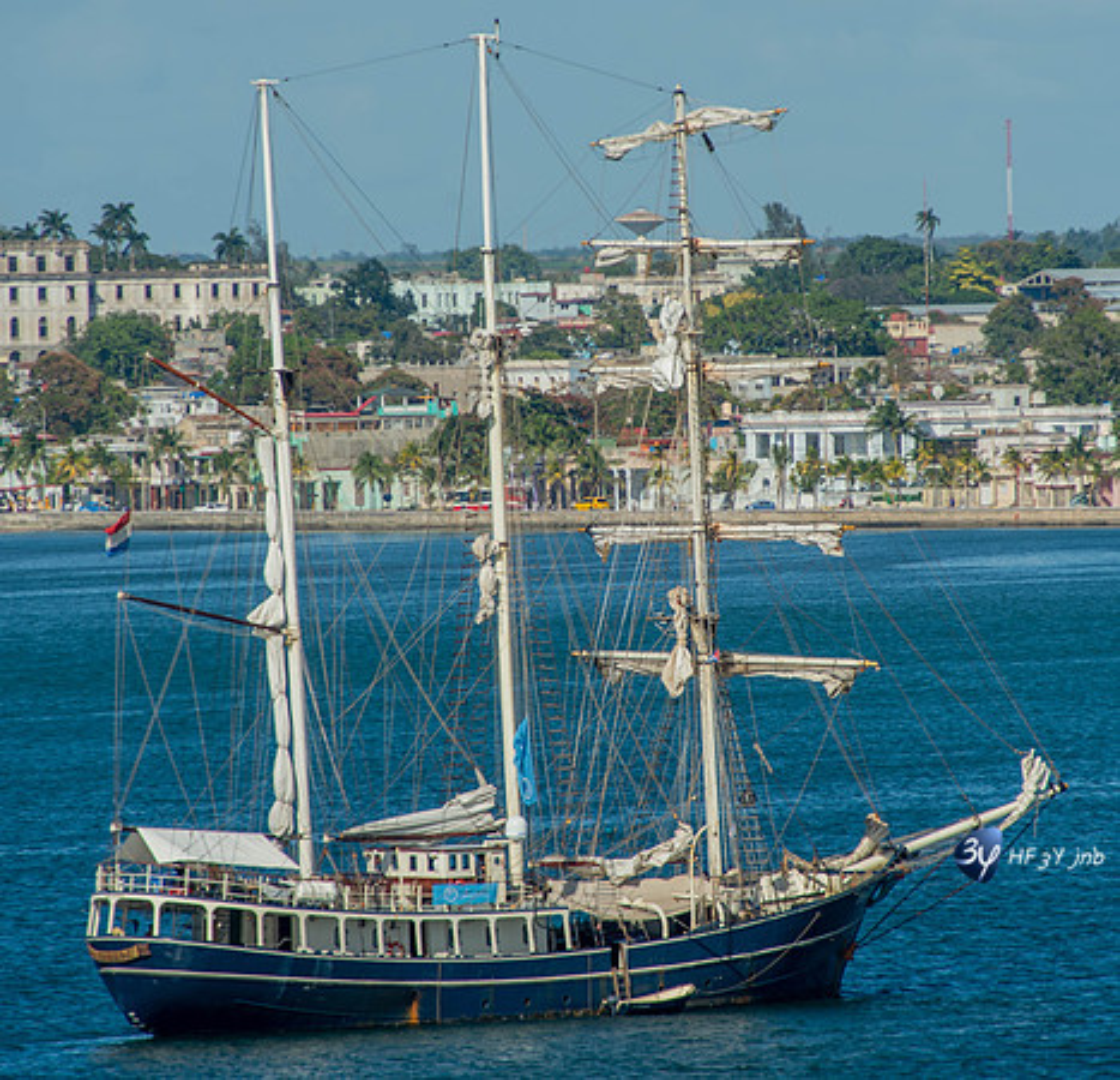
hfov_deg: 3.3
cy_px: 525
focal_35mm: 540
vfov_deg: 3.2
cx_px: 630
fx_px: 19399
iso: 100
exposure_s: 1/400
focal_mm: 380
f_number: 8
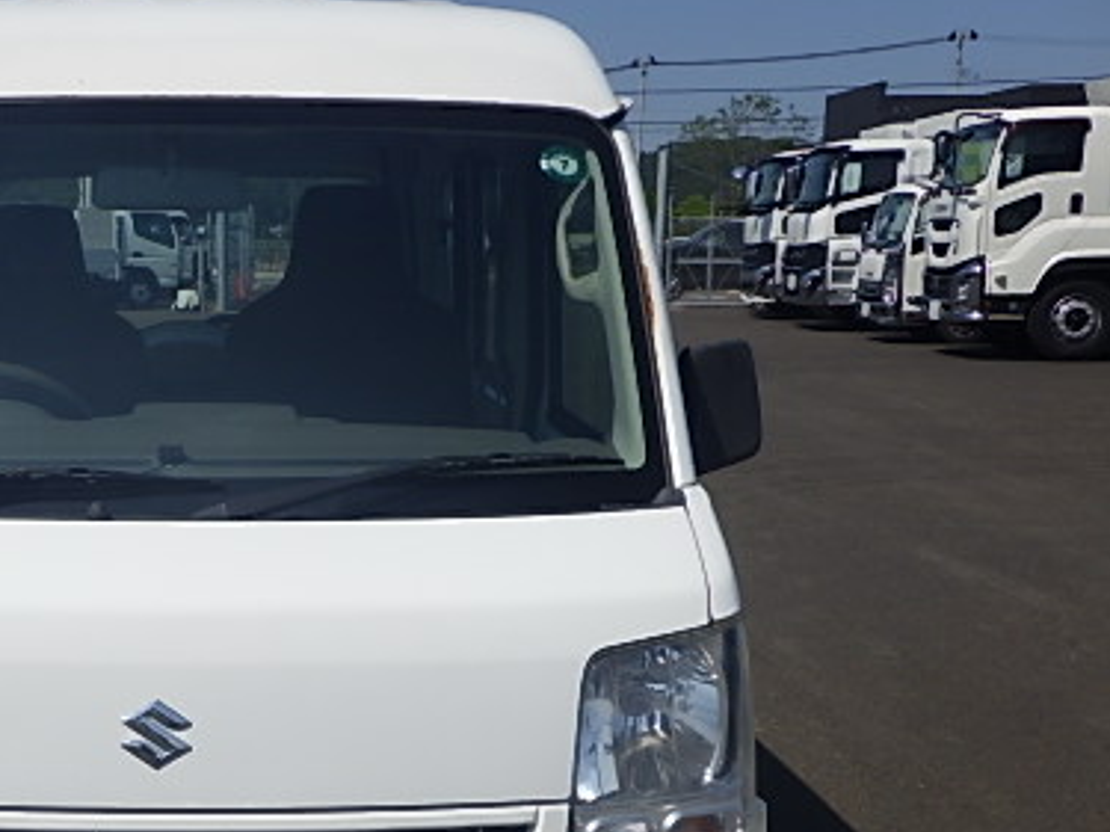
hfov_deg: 32.1
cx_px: 186
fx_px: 1859
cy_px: 669
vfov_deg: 24.8
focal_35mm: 58
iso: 125
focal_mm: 6.1
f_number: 4.6
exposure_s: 1/2000
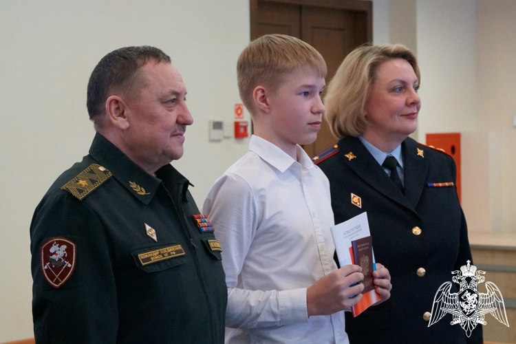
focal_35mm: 74
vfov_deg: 18.5
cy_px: 172
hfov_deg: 27.5
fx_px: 1053
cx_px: 258
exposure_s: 1/100
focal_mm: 49
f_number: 5
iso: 6400
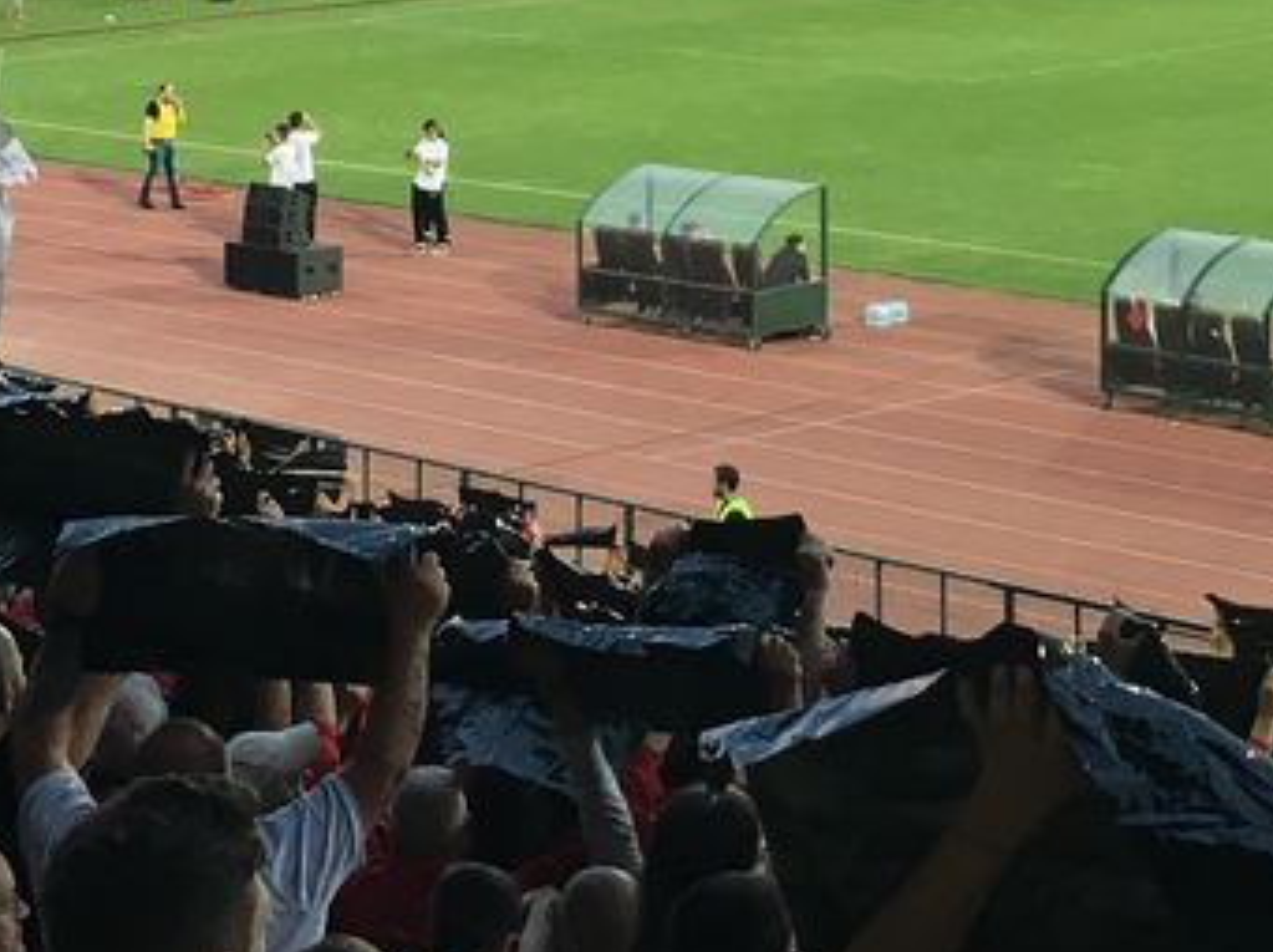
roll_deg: +0.8
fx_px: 4004
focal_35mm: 109
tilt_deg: -2.6
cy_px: -280
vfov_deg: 13.1
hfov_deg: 18.0
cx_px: 821
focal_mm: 4.15
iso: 25
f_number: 2.2
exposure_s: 1/33
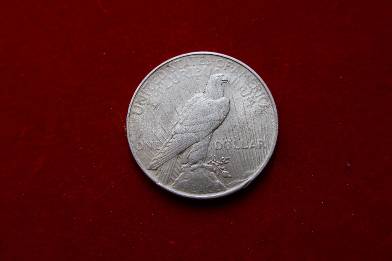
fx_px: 250
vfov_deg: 55.1
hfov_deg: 76.1
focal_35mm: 23
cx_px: 196
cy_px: 130
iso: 320
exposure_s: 1/58
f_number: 4.5
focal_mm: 15.2
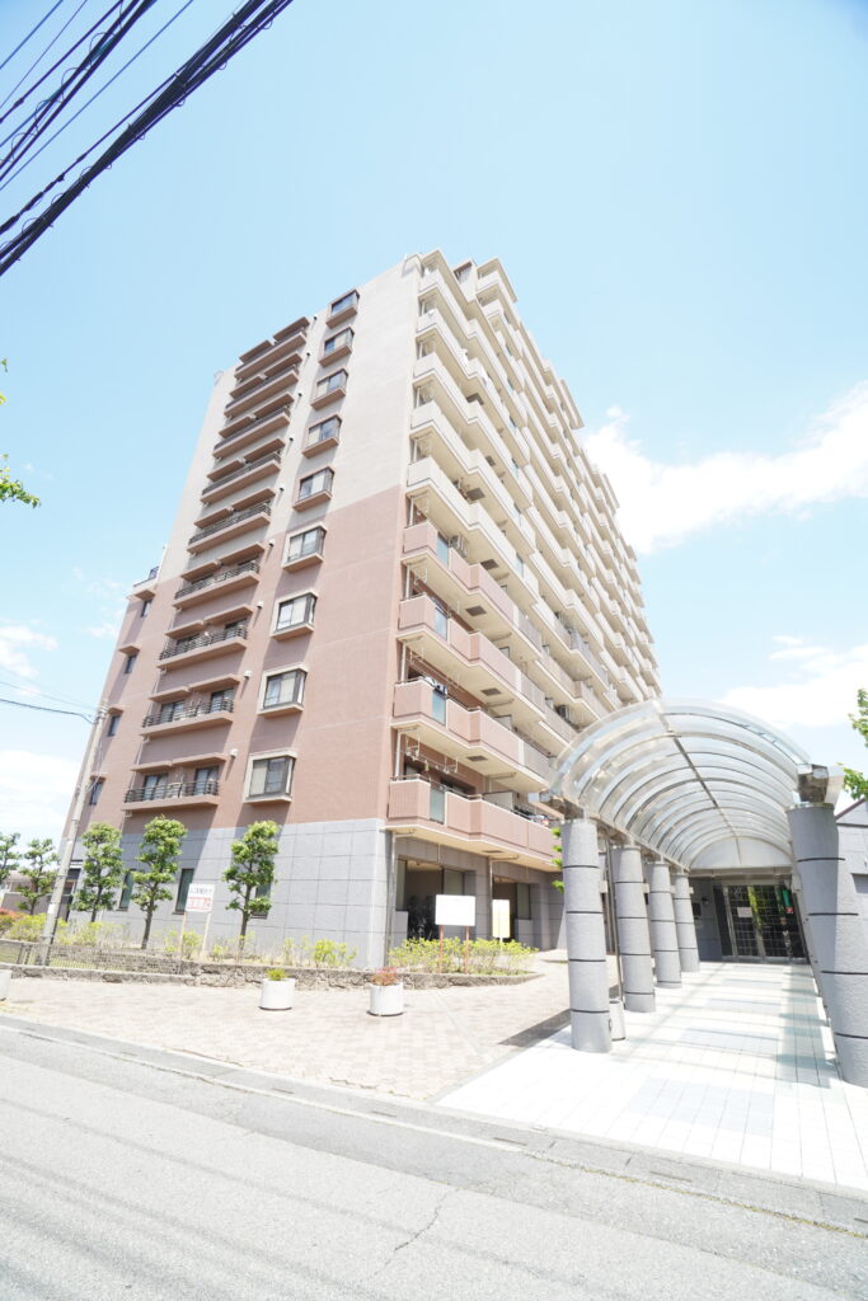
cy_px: 650
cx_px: 434
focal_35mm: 15
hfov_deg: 77.3
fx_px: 542
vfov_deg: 100.4
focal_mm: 10
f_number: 6.3
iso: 100
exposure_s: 1/125
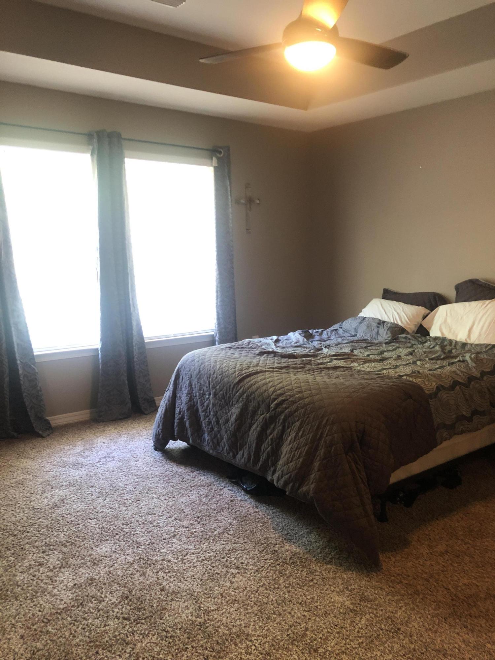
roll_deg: -1.5
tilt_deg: -9.0
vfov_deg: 63.4
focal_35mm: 28
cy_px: 330
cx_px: 248
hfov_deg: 49.7
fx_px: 534
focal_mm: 4
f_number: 1.8
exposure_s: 1/12
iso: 100
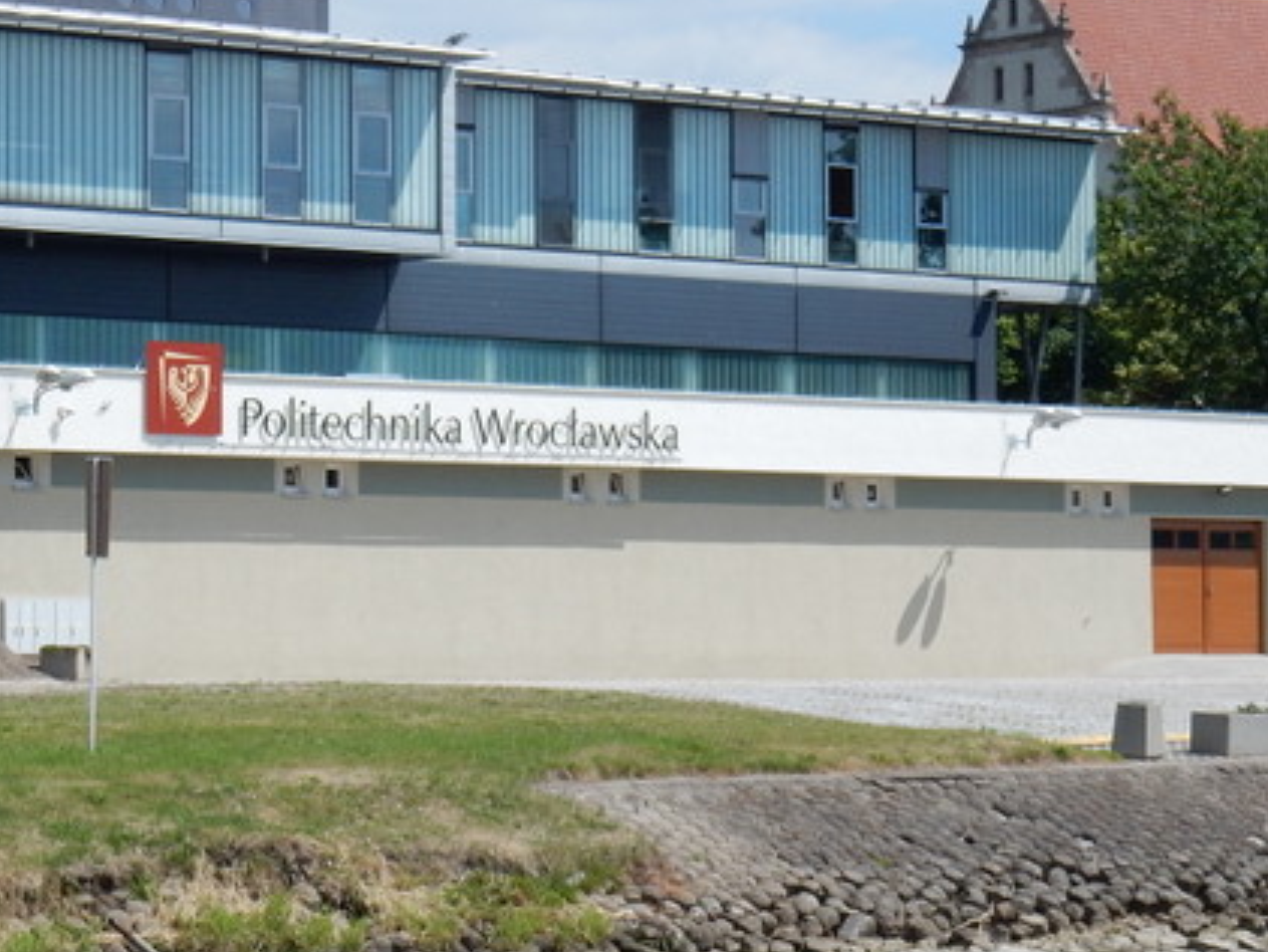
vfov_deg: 11.0
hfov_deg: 14.6
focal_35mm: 135
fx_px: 4947
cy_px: 401
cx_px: 370
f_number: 4.8
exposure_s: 1/800
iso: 125
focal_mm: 12.6
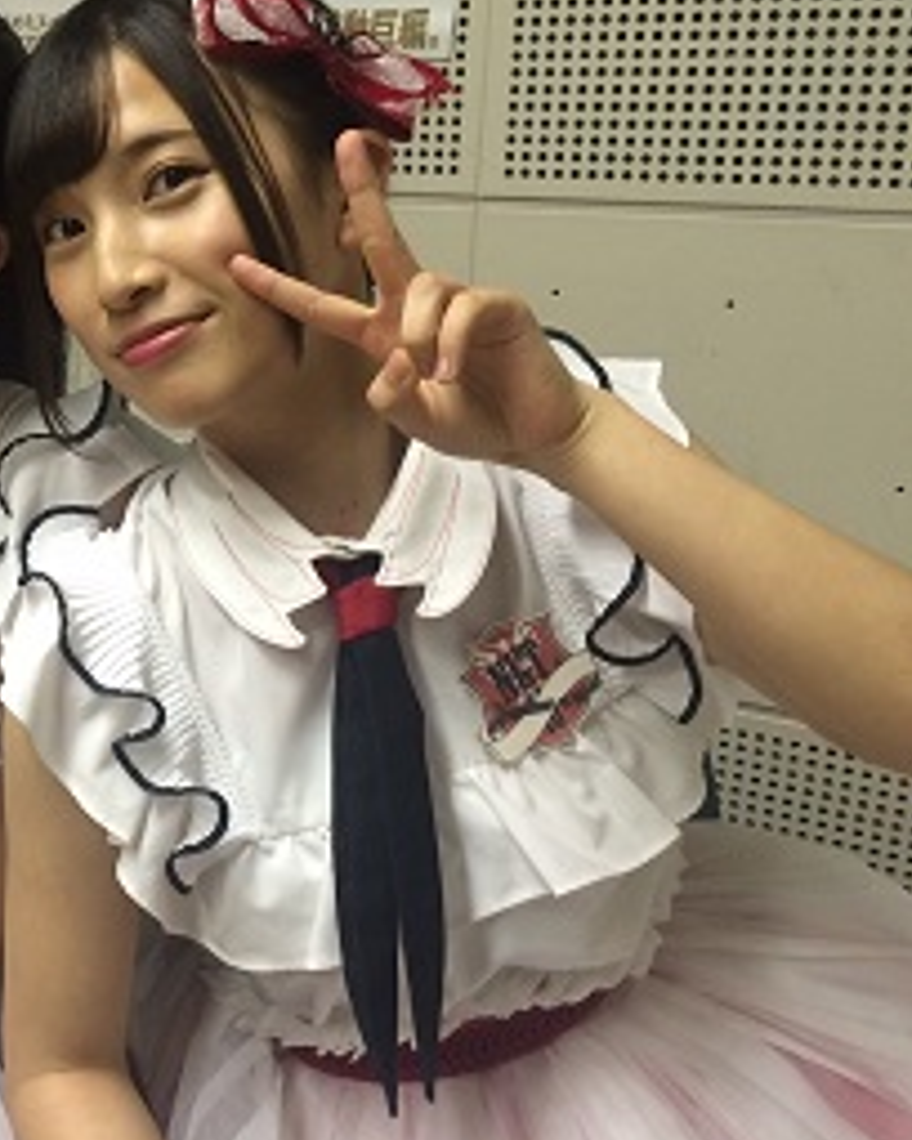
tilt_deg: -17.4
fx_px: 1518
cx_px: 16
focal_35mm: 45
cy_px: 498
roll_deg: +2.8
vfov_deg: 41.1
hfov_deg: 31.1
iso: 125
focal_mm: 4.15
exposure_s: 1/33
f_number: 2.2
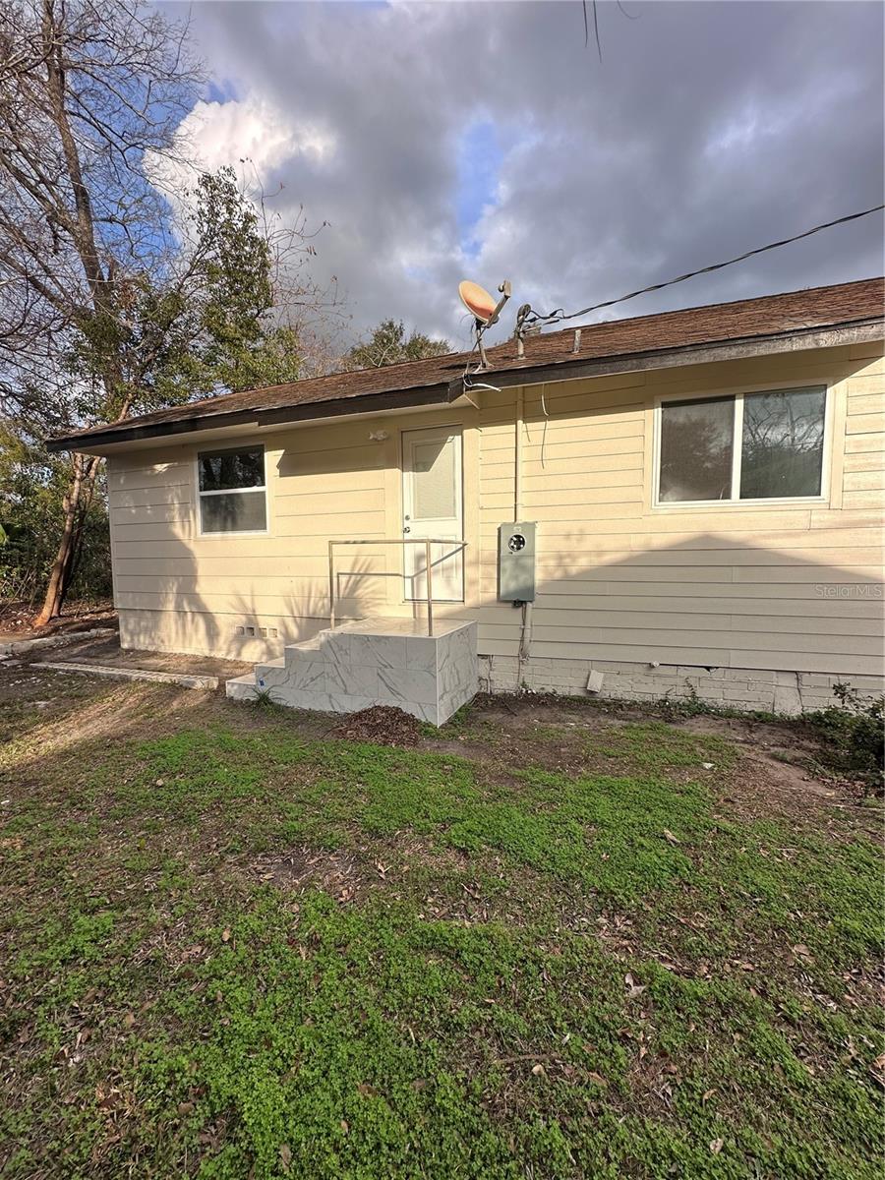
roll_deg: -0.3
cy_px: 590
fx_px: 477
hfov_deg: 85.7
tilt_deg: -3.0
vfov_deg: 102.1
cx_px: 442
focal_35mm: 14
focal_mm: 2.22
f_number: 2.2
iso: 40
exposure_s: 1/609
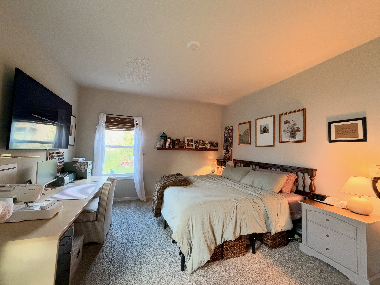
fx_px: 154
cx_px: 190
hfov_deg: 102.1
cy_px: 142
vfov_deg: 85.7
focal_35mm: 14
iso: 800
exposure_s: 1/60
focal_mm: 2.22
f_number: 2.2
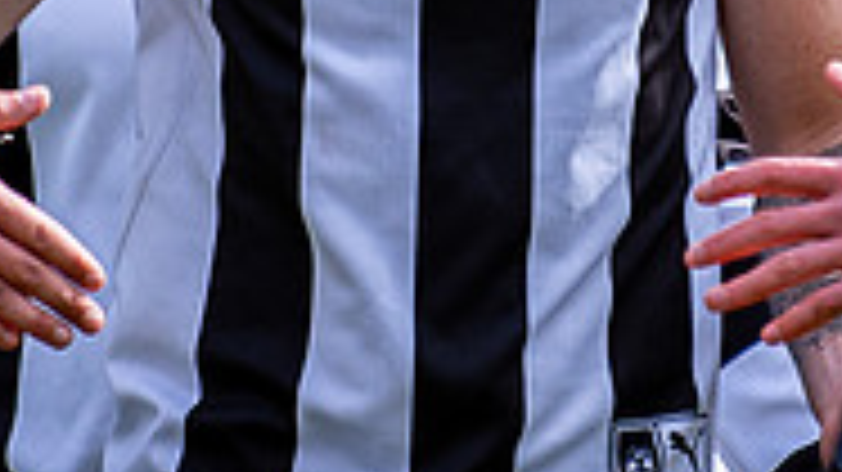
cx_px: 478
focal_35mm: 1660
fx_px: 37046
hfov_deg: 1.3
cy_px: -129
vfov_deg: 0.7
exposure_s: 1/2000
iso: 110
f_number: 2.8
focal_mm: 200
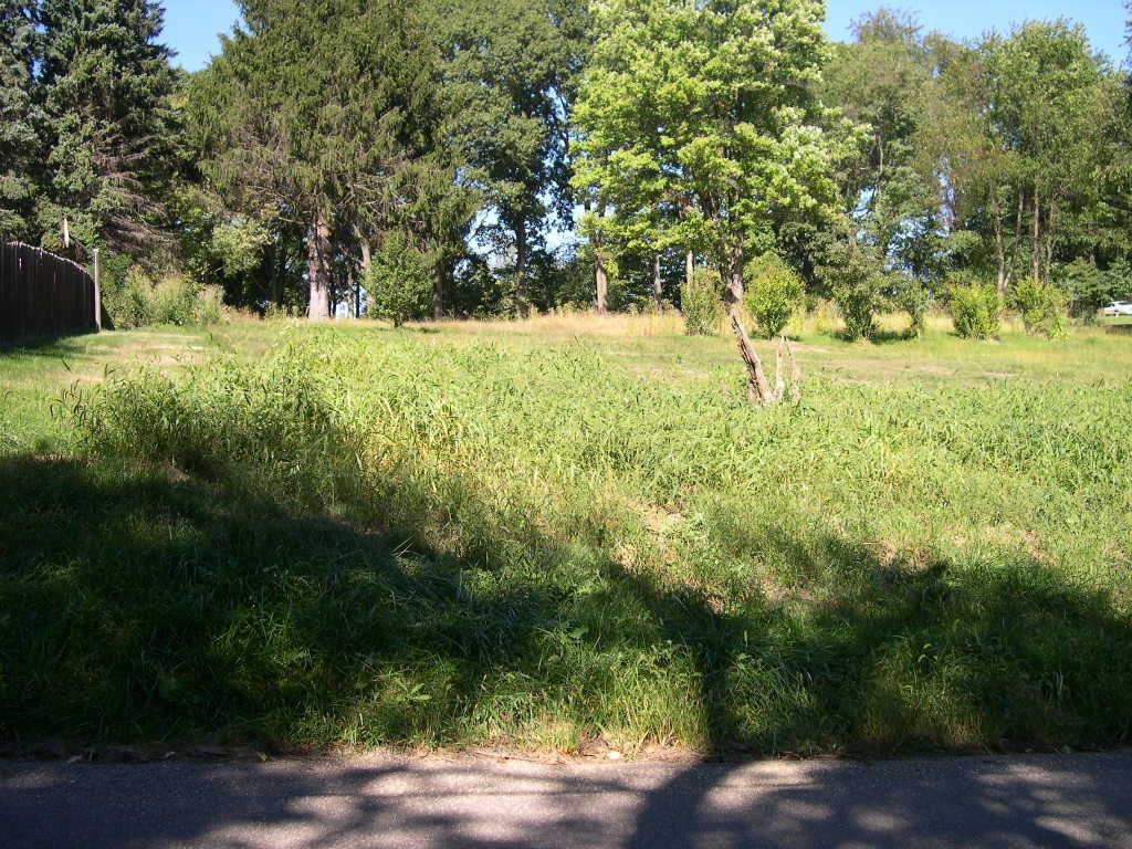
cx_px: 566
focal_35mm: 38
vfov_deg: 37.7
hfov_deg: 49.0
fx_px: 1243
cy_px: 424
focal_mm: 8
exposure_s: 1/475
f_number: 2.8
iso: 100
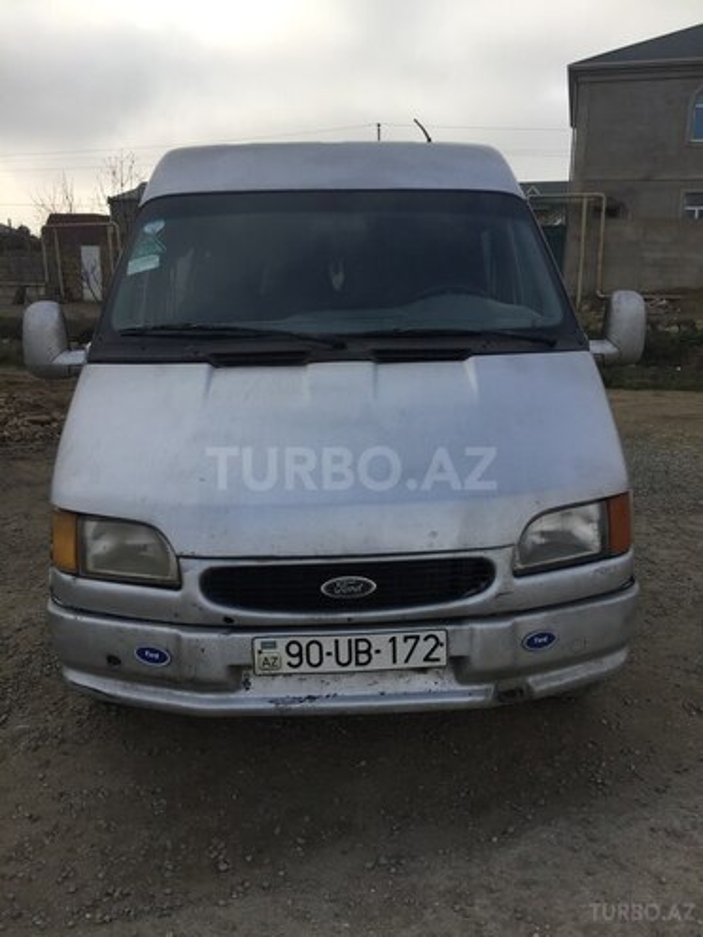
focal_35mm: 29
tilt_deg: -12.5
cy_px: 468
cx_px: 352
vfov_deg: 61.7
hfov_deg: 48.2
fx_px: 785
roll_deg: +0.7
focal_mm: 4.15
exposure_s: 1/1721
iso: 32
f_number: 2.2
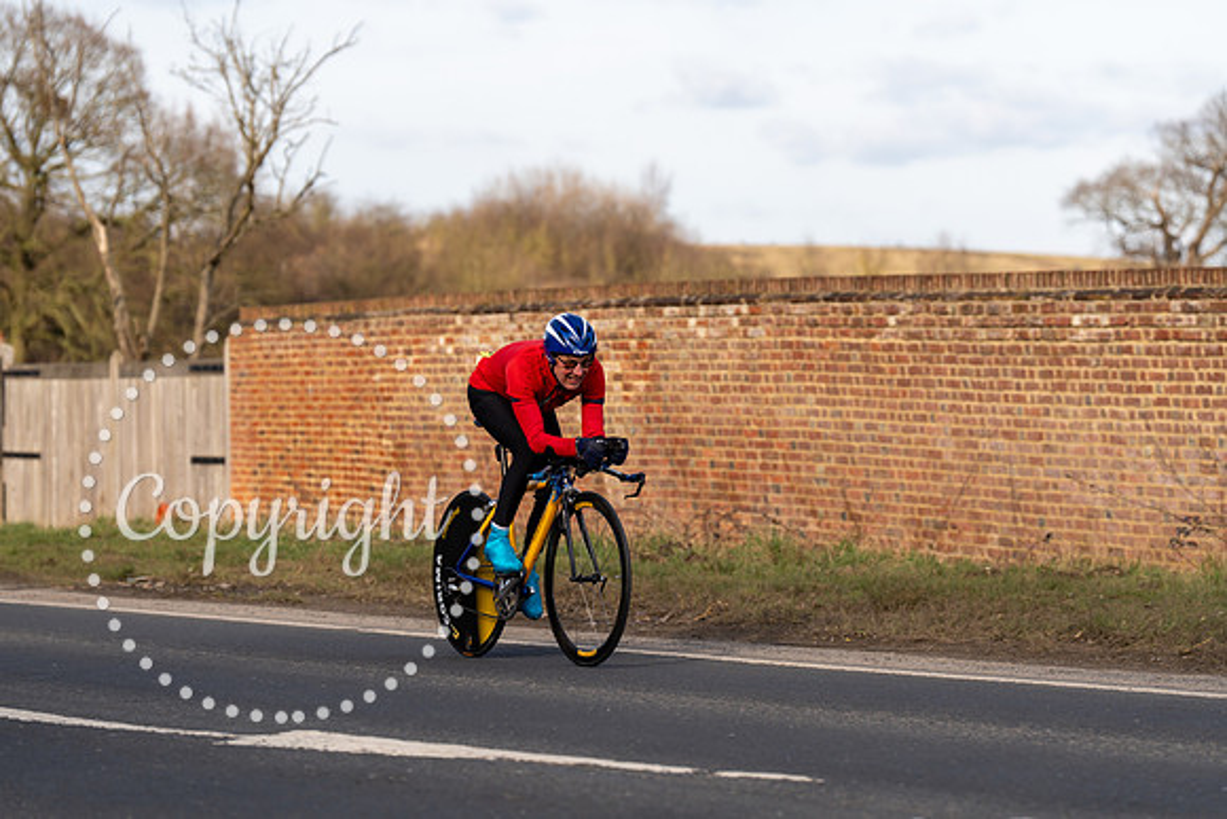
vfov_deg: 10.2
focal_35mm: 134
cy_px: 410
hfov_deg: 15.3
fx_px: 4568
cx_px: 614
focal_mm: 134
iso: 100
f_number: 4
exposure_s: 1/800
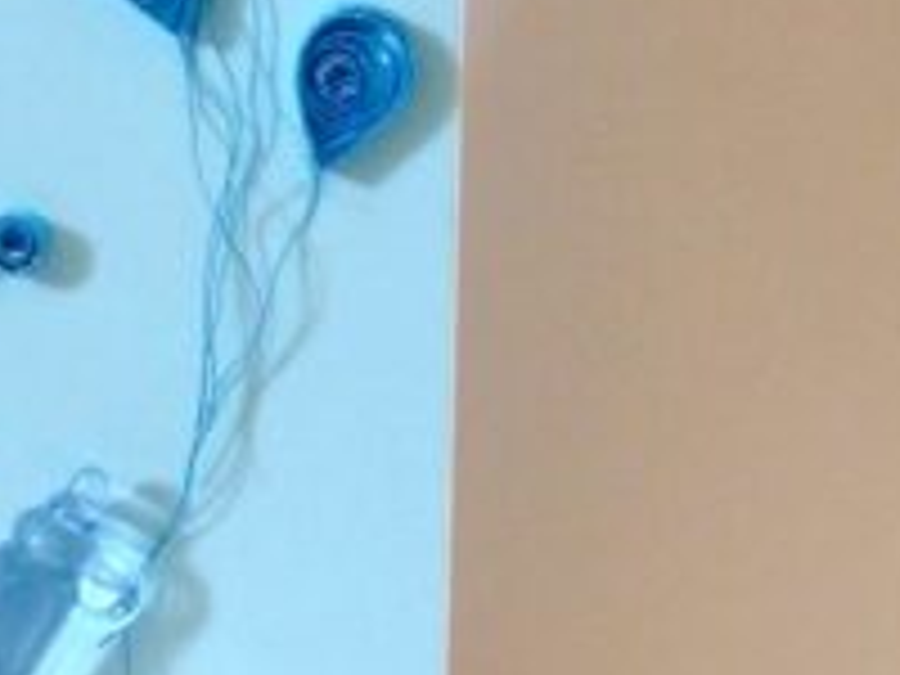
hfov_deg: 17.6
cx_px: -238
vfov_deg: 13.9
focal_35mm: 105
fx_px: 2730
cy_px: 40
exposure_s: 1/50
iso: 400
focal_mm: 6.3
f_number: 2.8
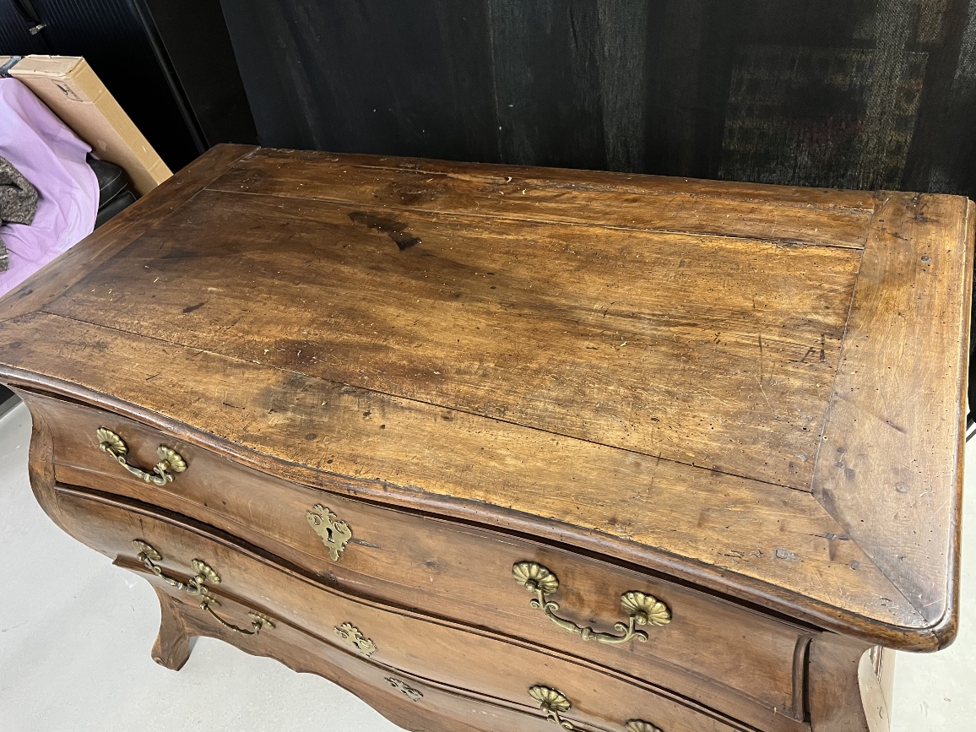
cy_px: 377
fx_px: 761
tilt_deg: -40.9
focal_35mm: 27
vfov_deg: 51.3
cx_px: 485
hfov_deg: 65.3
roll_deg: +13.3
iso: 320
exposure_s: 1/50
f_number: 1.6
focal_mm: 5.1
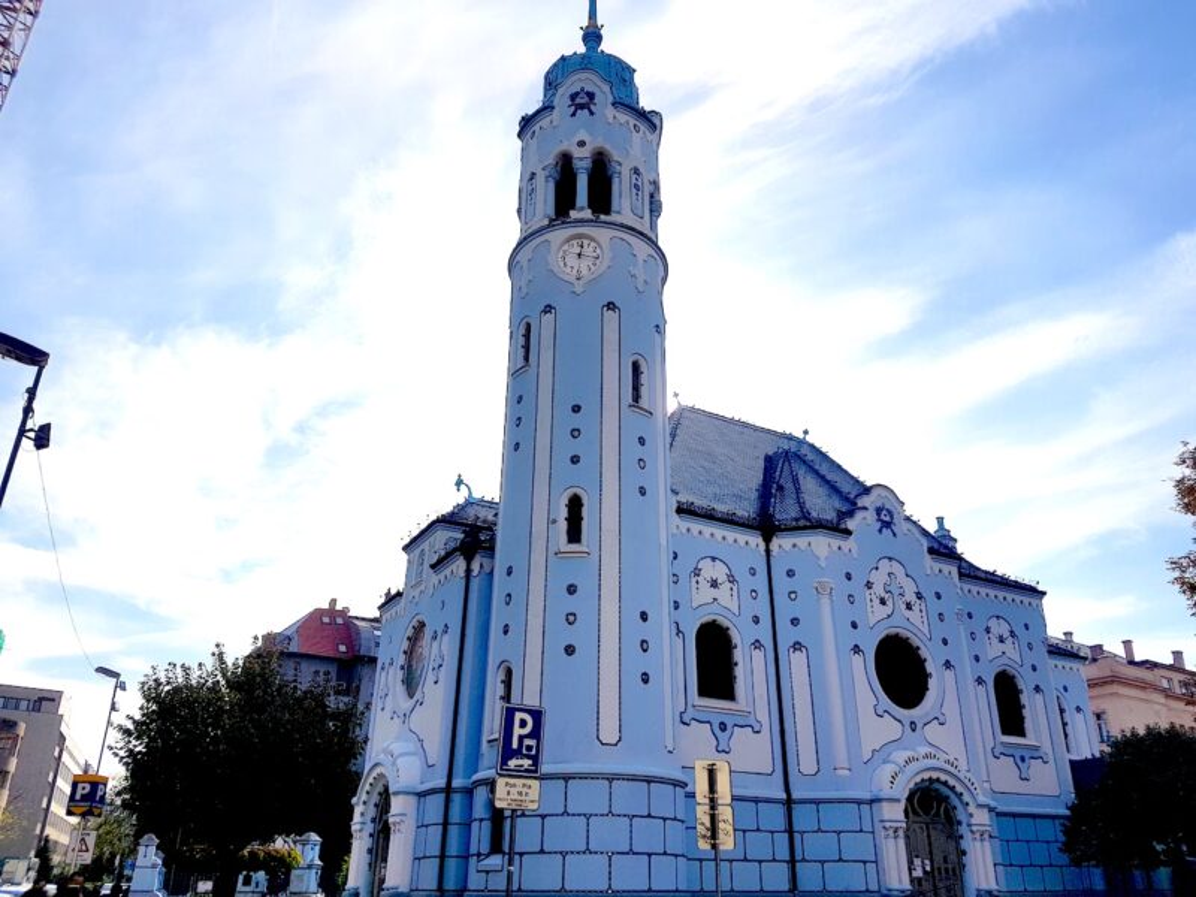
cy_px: 448
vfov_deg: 53.1
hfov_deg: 67.3
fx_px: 898
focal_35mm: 26
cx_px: 598
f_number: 1.7
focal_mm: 4.2
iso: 40
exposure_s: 1/6128
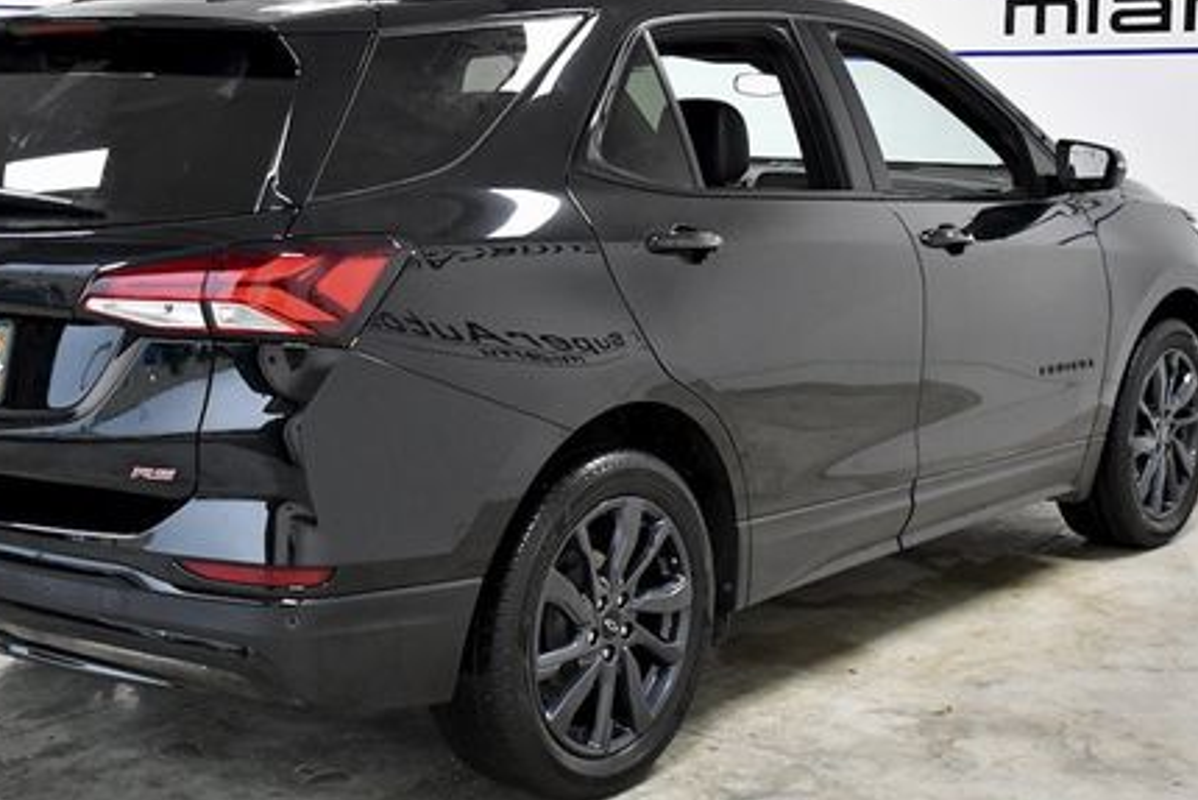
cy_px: 328
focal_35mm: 58
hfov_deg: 34.4
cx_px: 496
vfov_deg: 23.4
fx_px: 1931
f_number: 4.5
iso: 2500
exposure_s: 1/400
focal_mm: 26
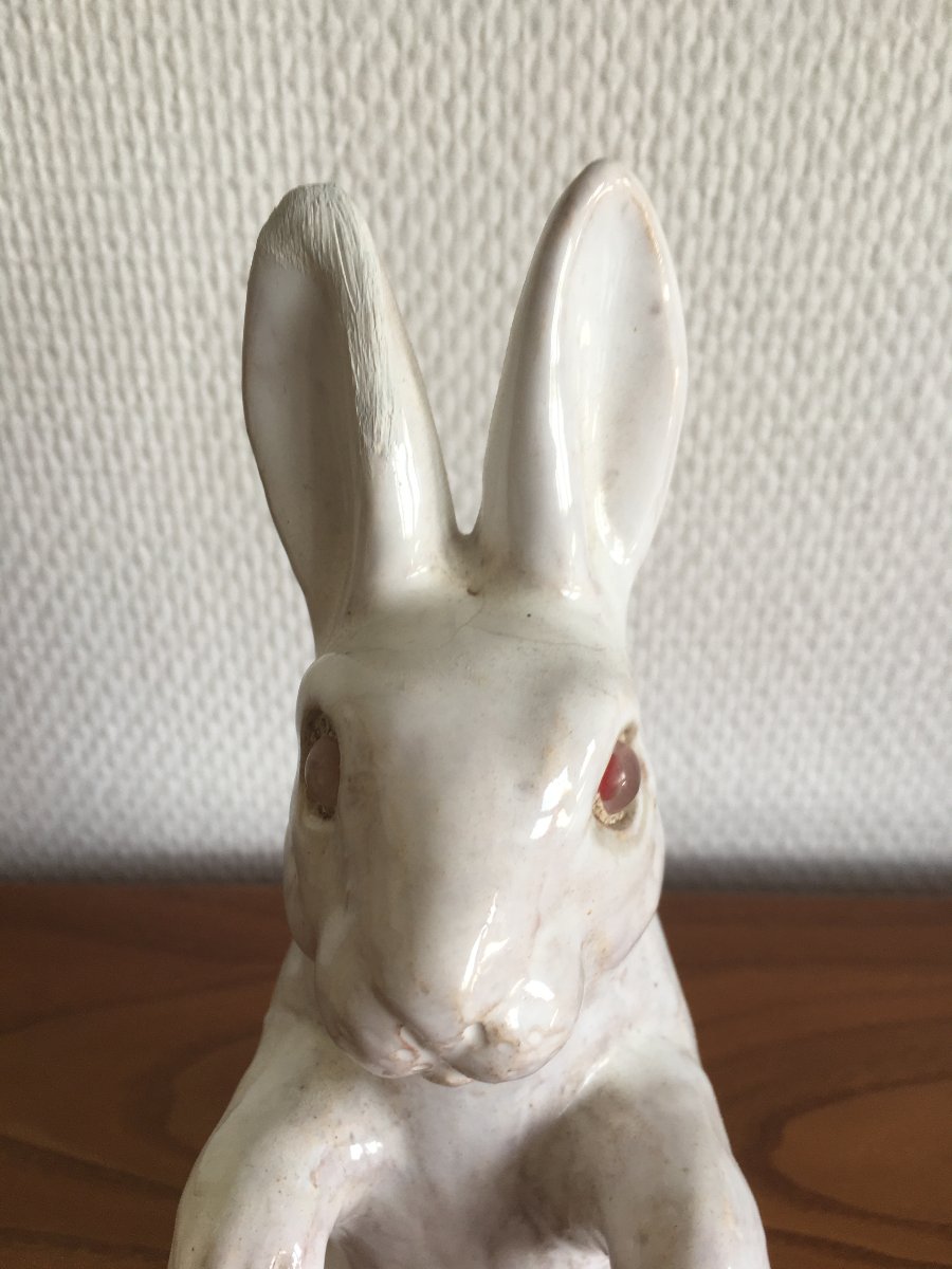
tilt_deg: -30.1
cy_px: 634
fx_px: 1063
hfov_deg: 48.2
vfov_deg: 61.7
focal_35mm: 29
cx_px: 476
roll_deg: -0.6
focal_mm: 4.15
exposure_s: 1/50
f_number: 2.2
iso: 32
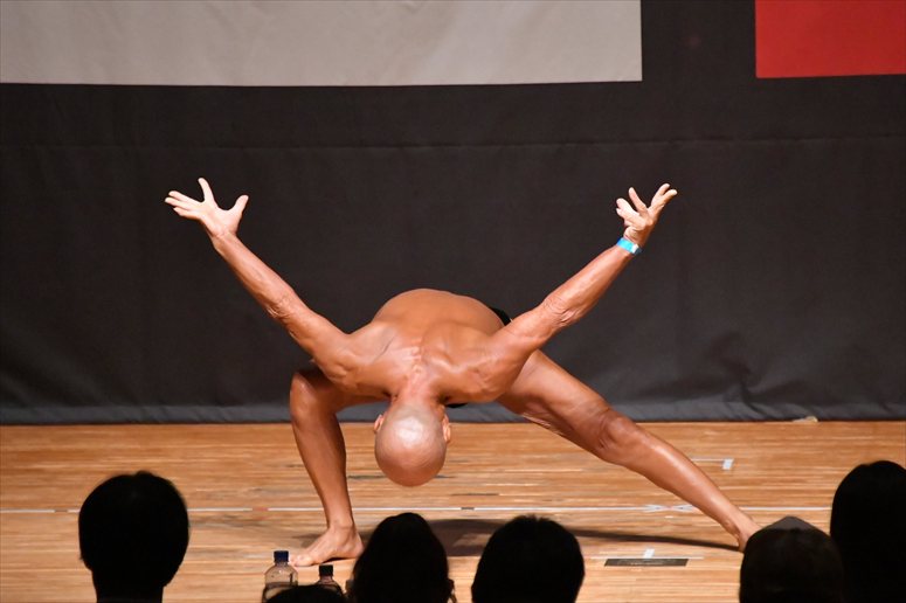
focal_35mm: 450
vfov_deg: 3.1
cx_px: 453
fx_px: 11320
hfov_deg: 4.6
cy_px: 302
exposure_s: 1/400
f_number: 5.6
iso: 12800
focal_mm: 300
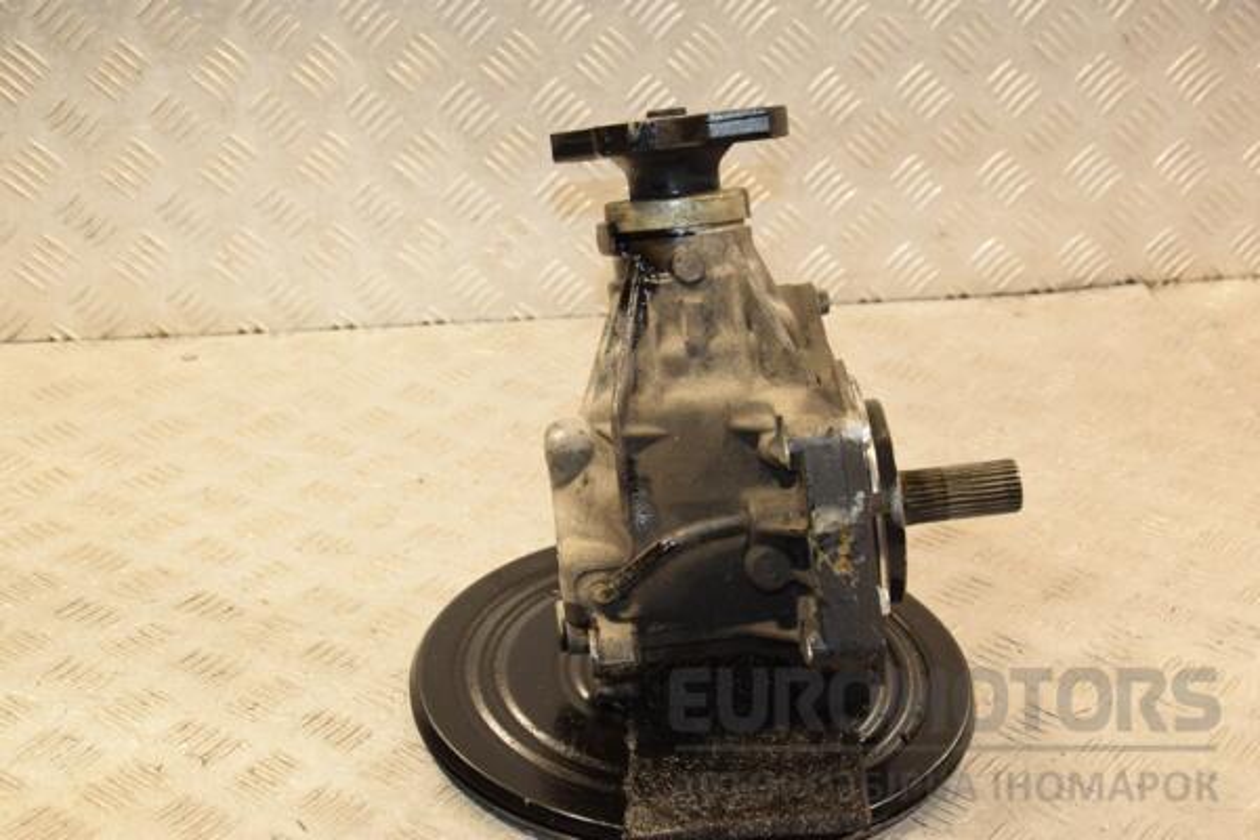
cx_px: 630
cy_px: 420
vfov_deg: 21.6
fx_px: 2205
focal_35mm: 63
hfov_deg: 31.9
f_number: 5.6
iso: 800
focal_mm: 42
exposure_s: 1/200
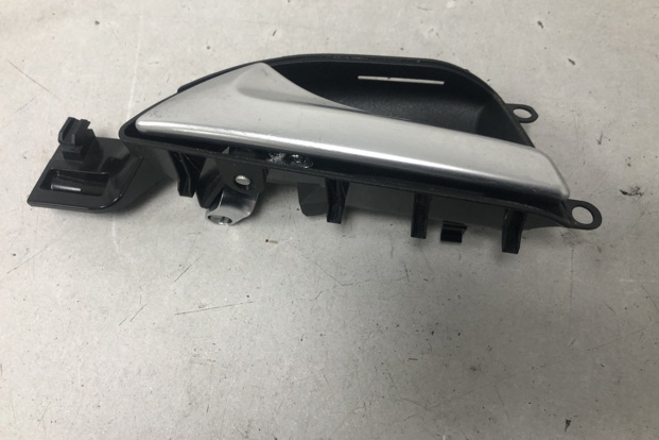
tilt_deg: -65.2
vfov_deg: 43.5
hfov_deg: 61.9
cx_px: 324
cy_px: 197
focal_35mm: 30
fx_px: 549
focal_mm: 4
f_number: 1.8
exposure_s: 1/25
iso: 32
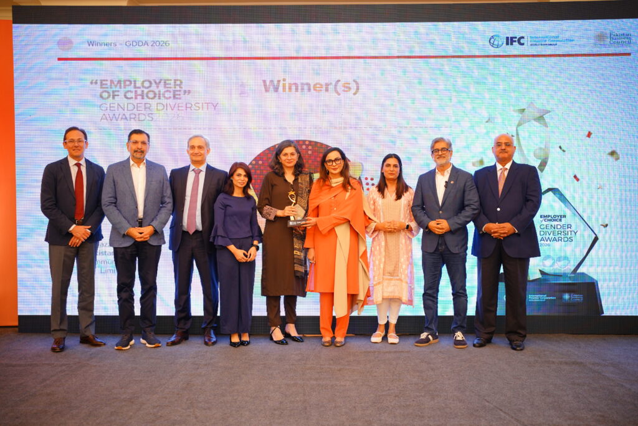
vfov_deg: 37.9
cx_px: 319
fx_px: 620
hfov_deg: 54.4
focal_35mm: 35
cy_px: 213
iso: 1000
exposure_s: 1/125
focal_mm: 35
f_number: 2.5
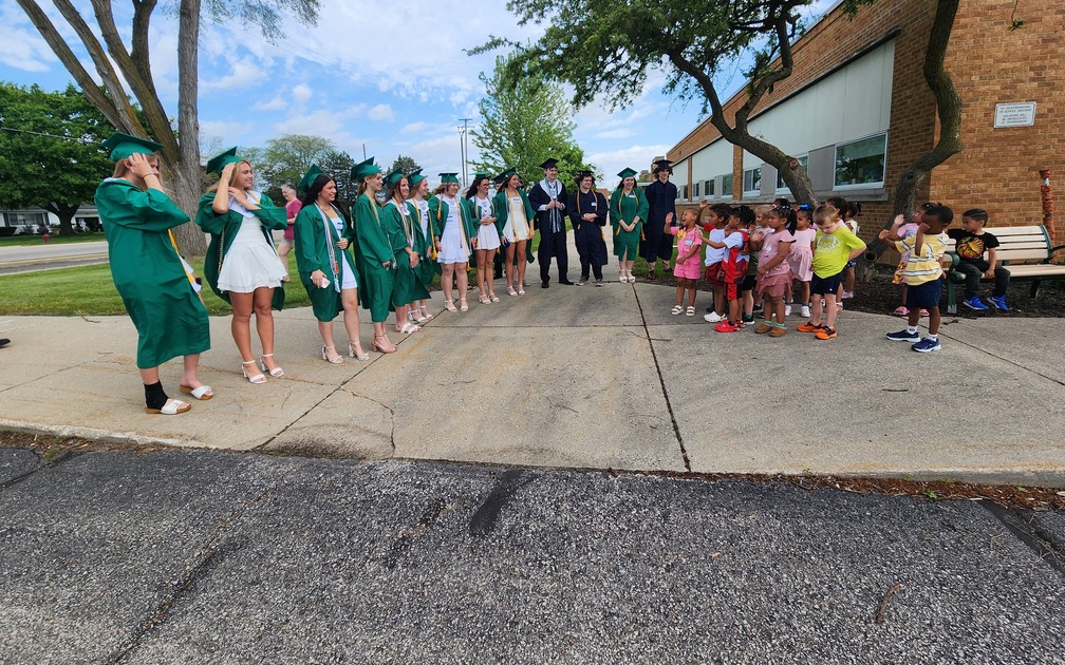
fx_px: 406
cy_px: 266
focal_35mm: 14
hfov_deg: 105.3
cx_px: 532
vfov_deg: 77.7
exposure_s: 1/1461
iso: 50
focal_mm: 2.2
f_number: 2.2
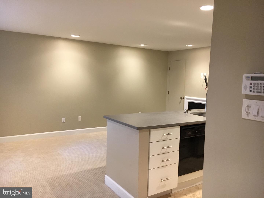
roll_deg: -2.1
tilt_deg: -4.5
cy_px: 99
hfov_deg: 61.7
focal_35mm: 29
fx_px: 221
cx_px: 132
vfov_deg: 48.2
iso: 160
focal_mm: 4.15
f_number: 2.2
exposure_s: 1/30
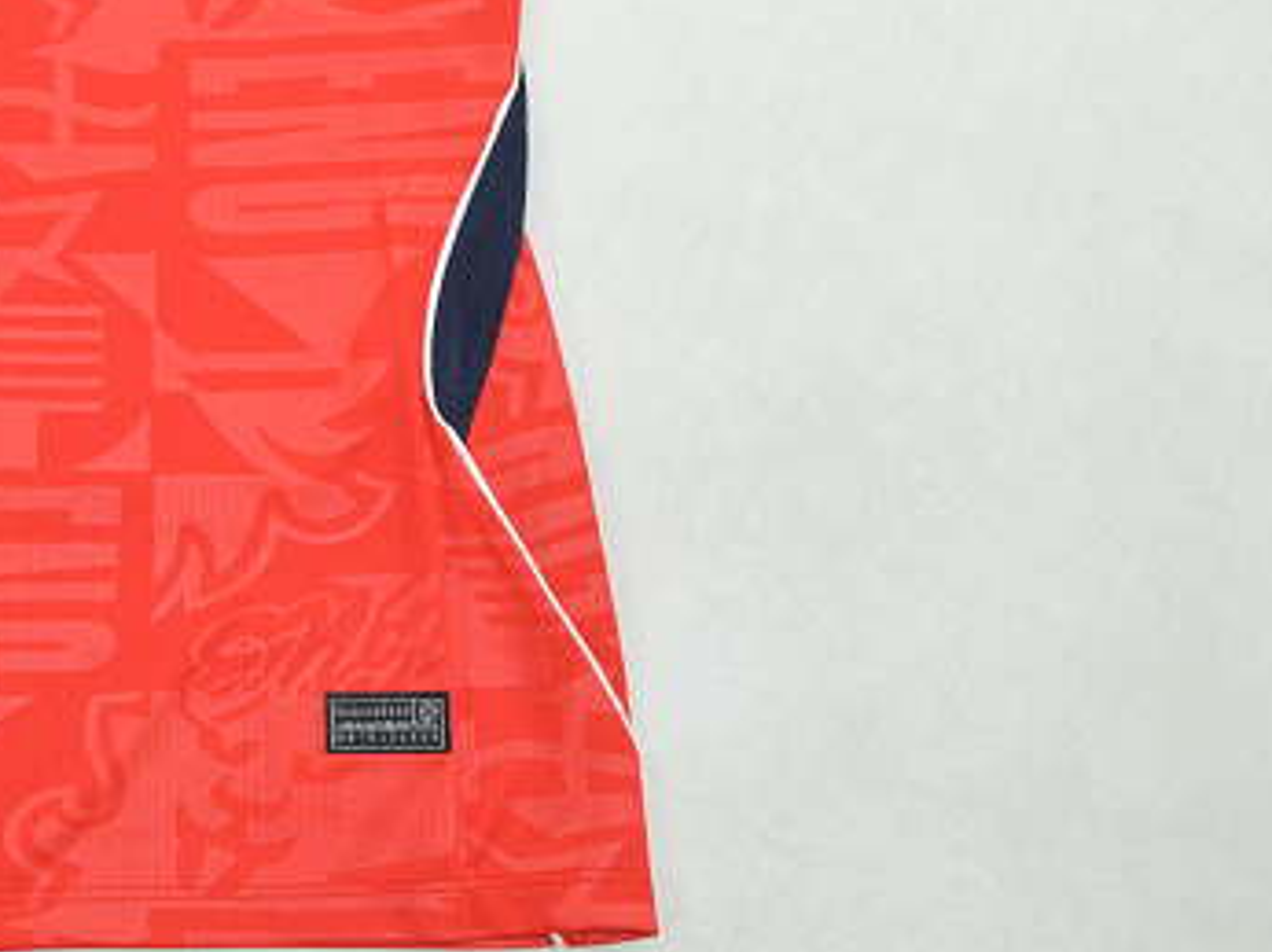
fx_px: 2938
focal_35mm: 80
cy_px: 81
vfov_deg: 18.1
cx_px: -85
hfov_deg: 23.1
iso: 1600
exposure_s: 1/200
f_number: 11
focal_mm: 24
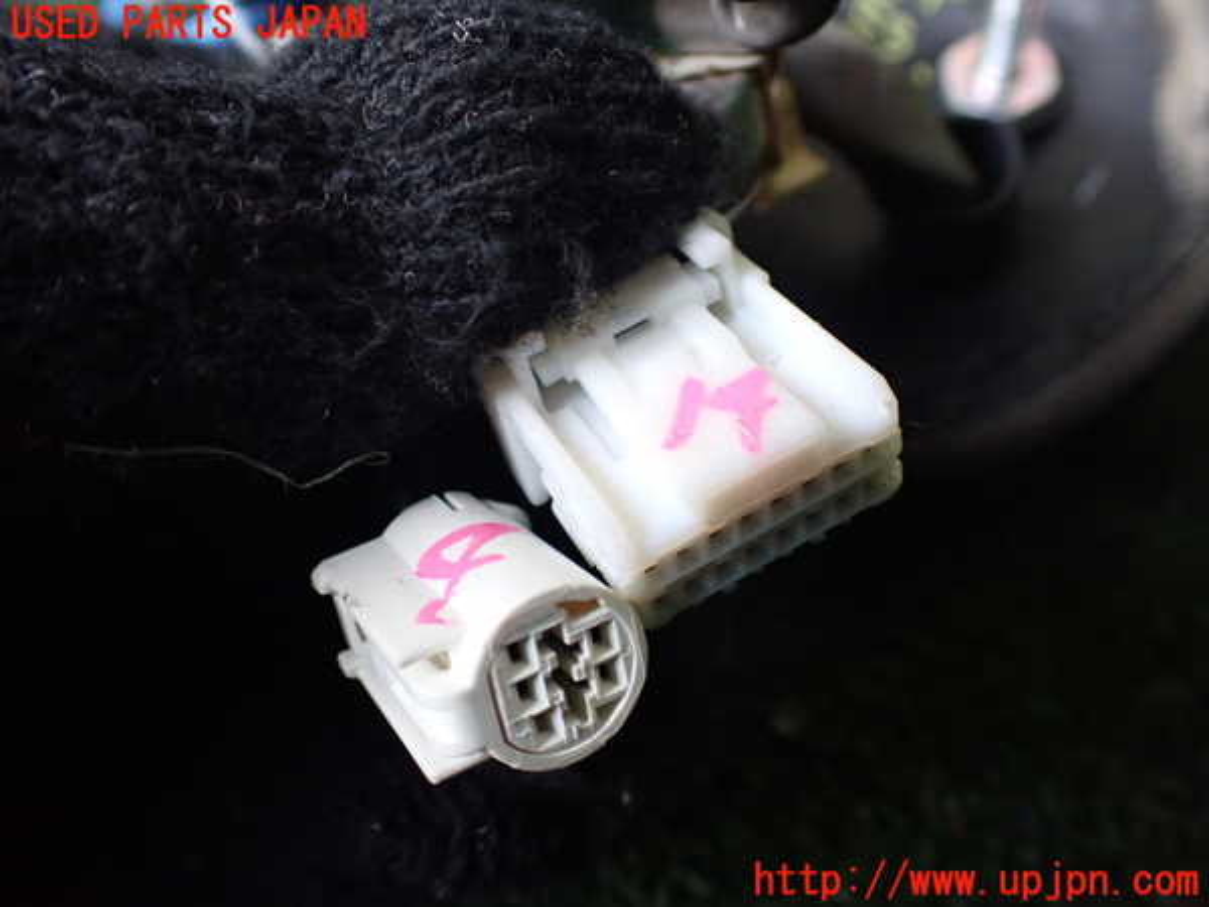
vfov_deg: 46.8
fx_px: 1048
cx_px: 604
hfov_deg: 60.0
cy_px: 454
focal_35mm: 30
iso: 640
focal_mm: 5.4
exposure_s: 1/125
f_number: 2.3
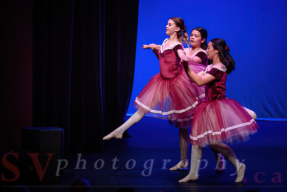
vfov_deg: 7.9
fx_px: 1384
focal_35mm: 174
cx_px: 143
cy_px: 96
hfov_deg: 11.8
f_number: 2.8
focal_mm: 150
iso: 1250
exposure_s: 1/400
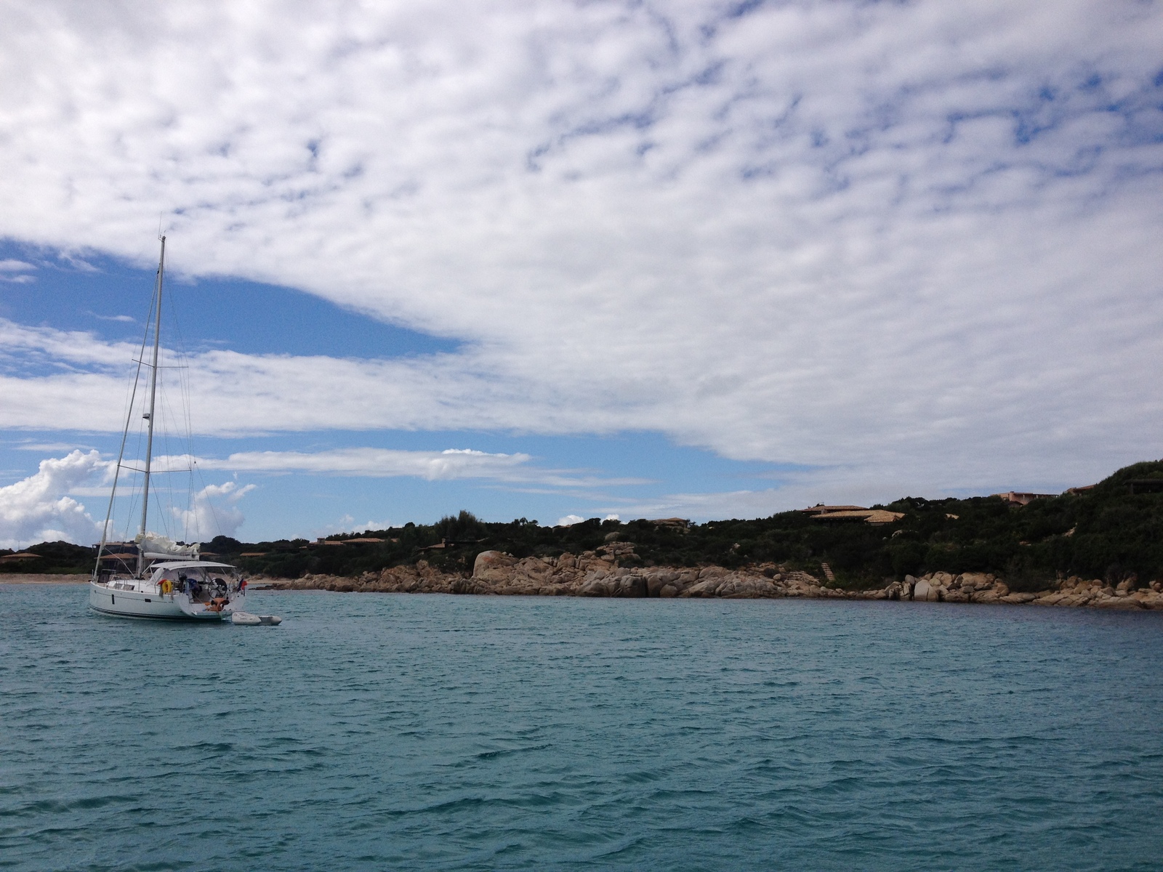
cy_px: 436
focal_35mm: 35
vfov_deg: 40.7
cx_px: 582
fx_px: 1176
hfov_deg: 52.6
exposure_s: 1/3690
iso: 64
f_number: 2.4
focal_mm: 4.28
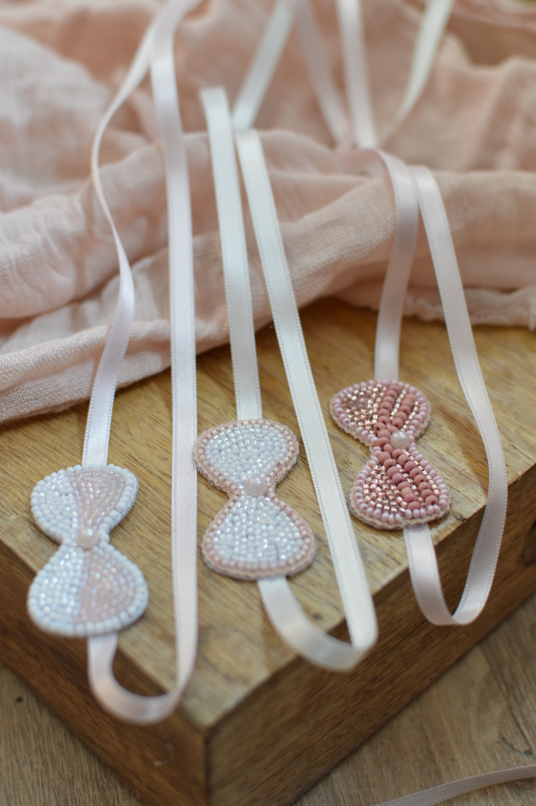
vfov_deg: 37.9
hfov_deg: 25.7
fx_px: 1174
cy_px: 403
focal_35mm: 52
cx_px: 268
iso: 400
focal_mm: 35
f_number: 3.5
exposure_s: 1/80
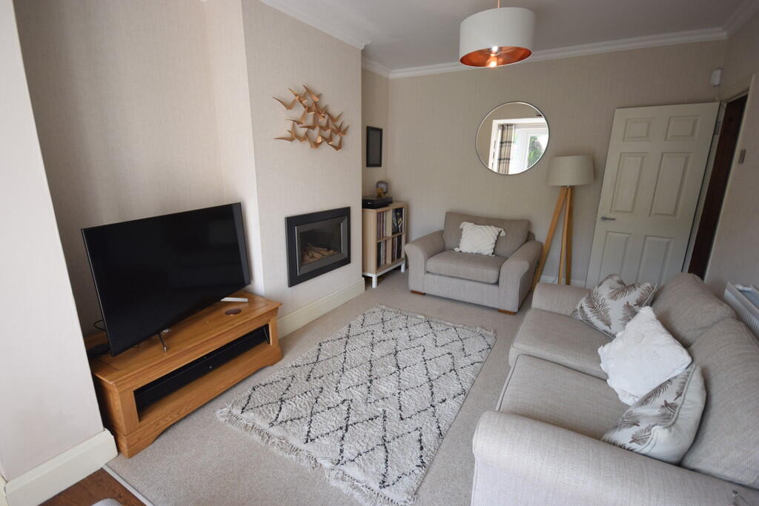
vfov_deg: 72.1
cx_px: 380
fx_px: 348
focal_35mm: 16
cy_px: 253
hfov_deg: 95.0
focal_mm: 11
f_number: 5
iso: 400
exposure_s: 1/100
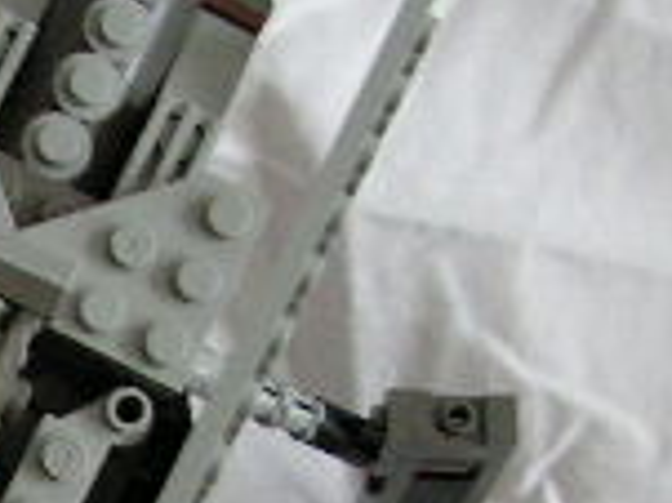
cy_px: 623
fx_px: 2968
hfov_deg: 12.4
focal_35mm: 153
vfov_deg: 9.5
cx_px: -280
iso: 200
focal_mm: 6
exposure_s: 1/30
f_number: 3.2
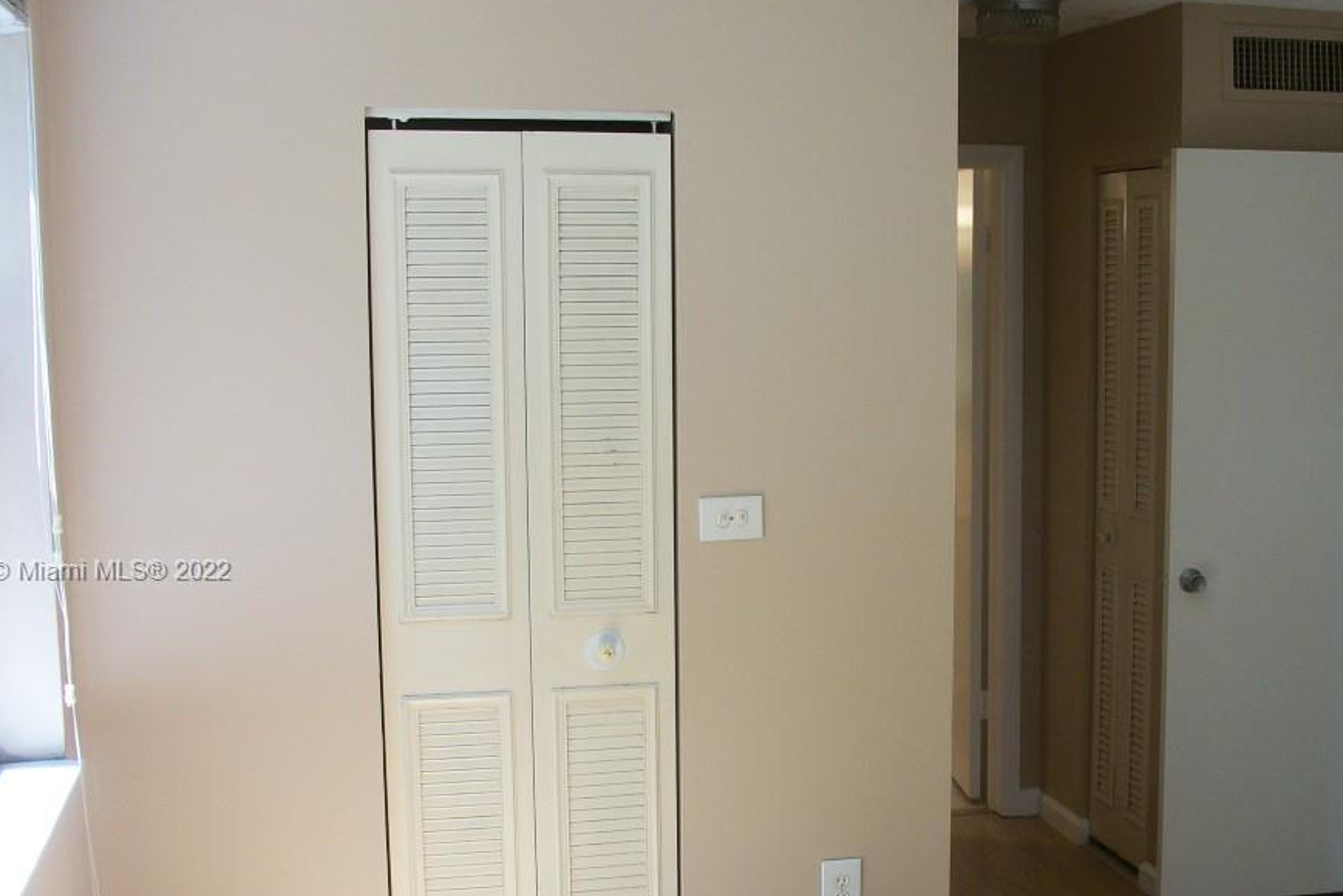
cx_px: 836
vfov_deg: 27.4
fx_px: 1828
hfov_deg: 40.1
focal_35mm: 49
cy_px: 573
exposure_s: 1/80
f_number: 2.9
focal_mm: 5.7
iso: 80
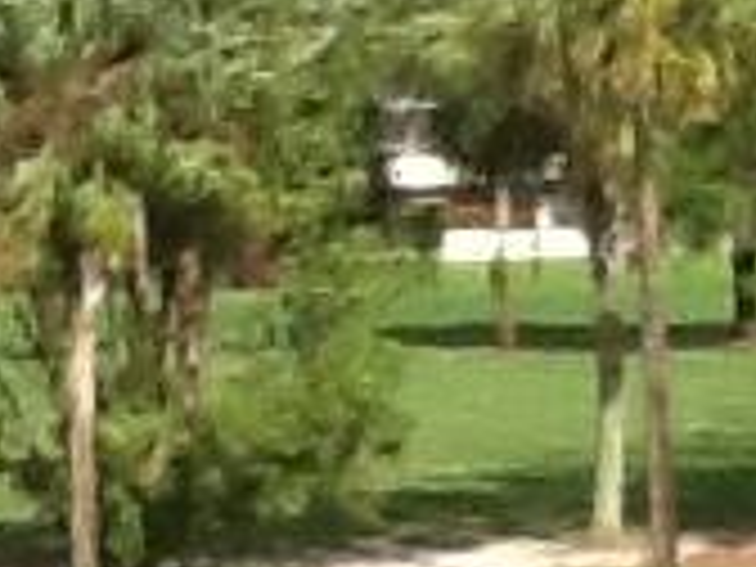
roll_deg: +1.5
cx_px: 1192
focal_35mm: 251
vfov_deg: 5.9
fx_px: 5482
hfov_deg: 7.7
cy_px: 850
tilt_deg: -9.6
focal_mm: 2.03
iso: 40
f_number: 2.4
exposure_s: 1/546
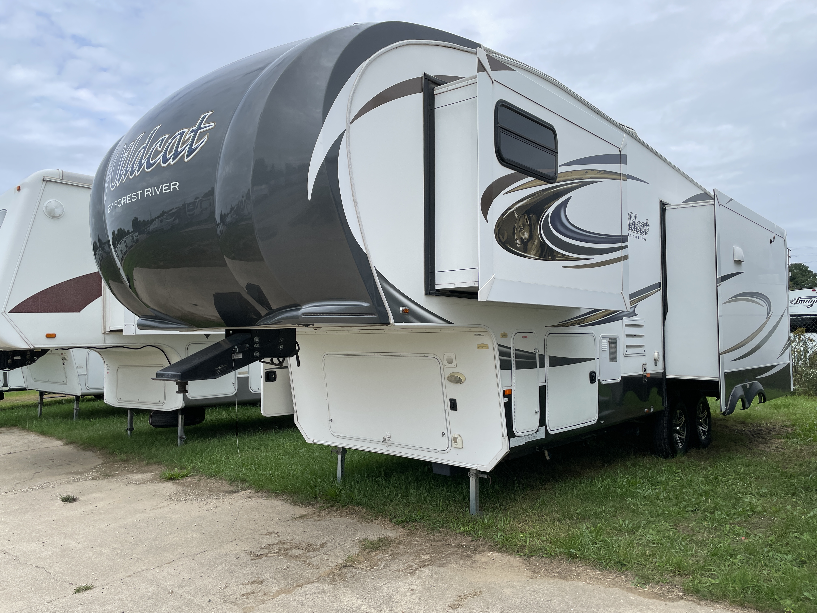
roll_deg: +3.0
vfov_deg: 53.1
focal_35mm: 26
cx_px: 408
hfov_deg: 67.3
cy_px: 306
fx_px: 614
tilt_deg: +3.6
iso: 32
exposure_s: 1/2257
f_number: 1.6
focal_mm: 4.2
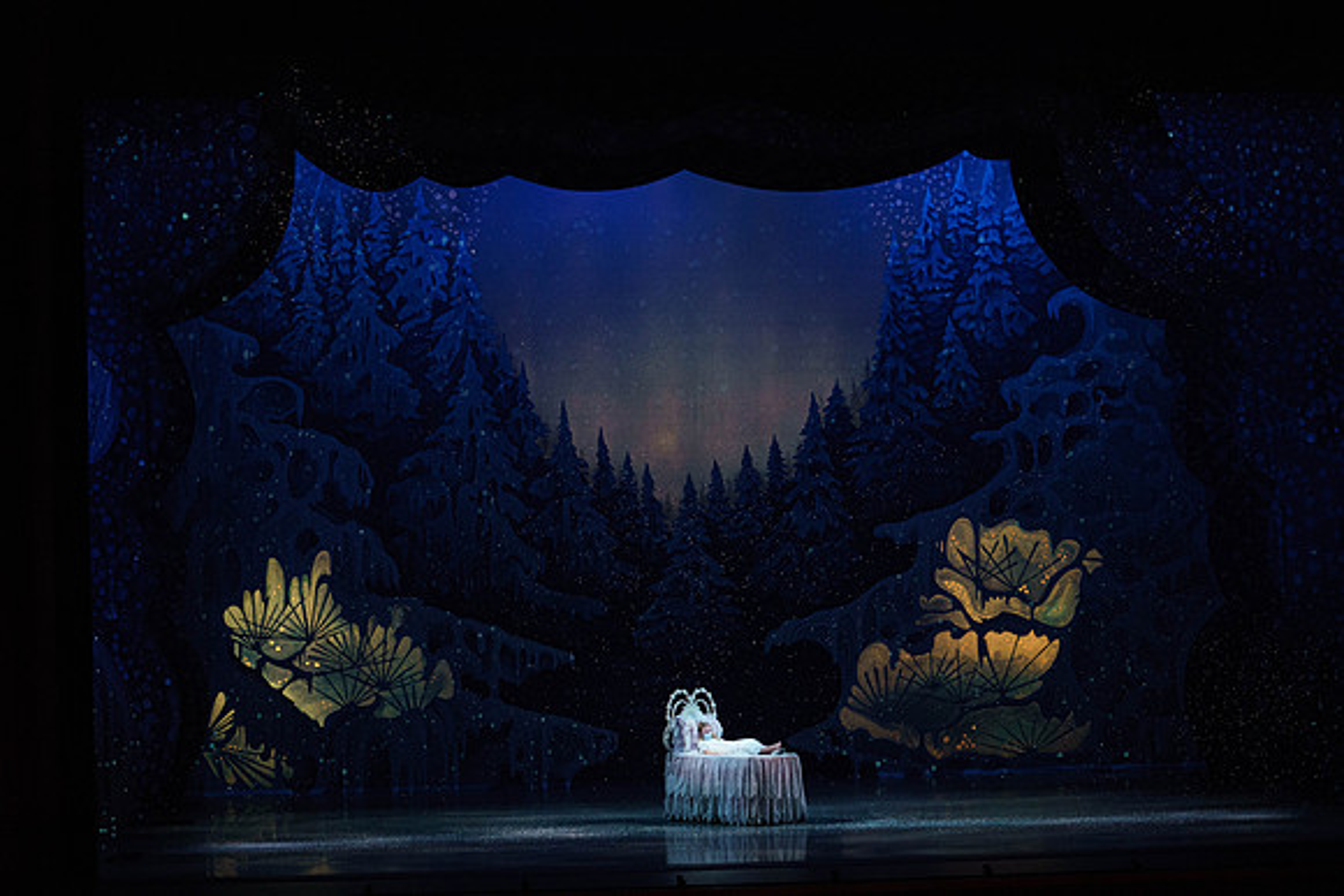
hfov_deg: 24.5
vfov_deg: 16.5
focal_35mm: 83
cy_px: 448
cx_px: 672
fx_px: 3099
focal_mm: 83
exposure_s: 1/320
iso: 5000
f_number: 3.5
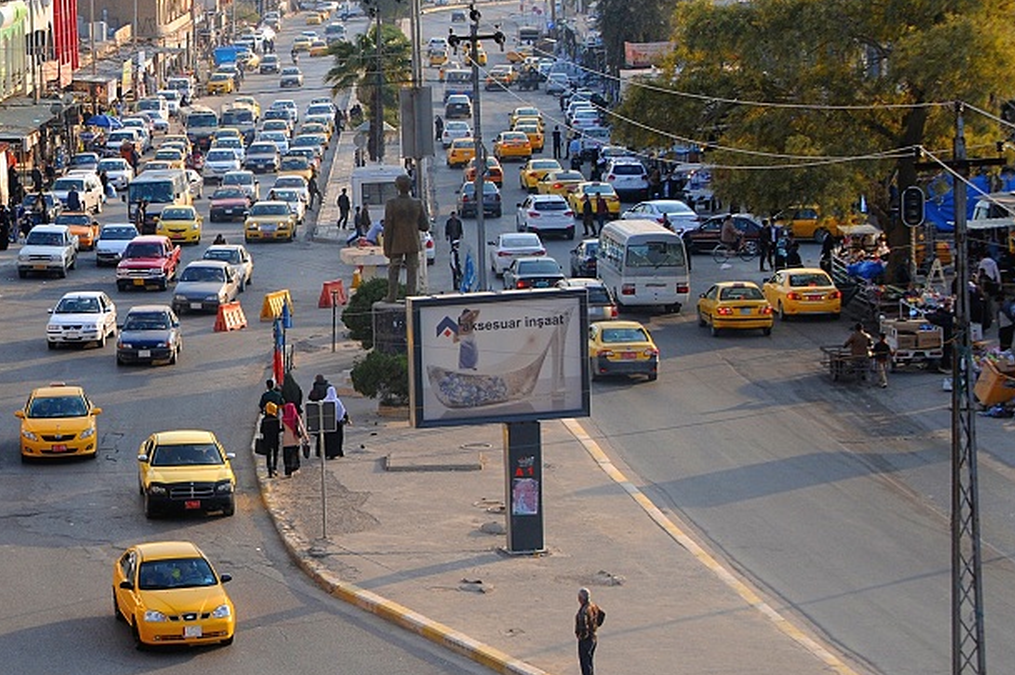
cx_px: 290
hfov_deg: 16.0
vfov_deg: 10.7
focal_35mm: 128
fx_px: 3606
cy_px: 208
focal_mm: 52
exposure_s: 1/400
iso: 200
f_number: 6.3
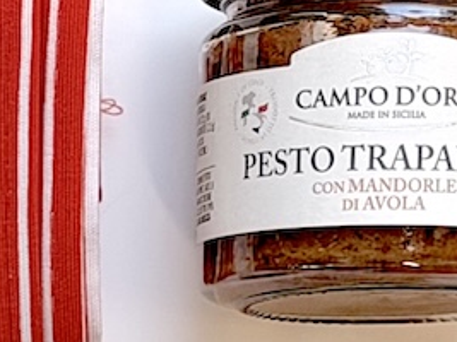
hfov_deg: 5.7
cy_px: 841
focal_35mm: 345
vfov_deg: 4.2
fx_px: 4553
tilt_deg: -89.1
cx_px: -276
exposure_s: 1/100
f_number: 1.78
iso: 50
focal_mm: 6.76
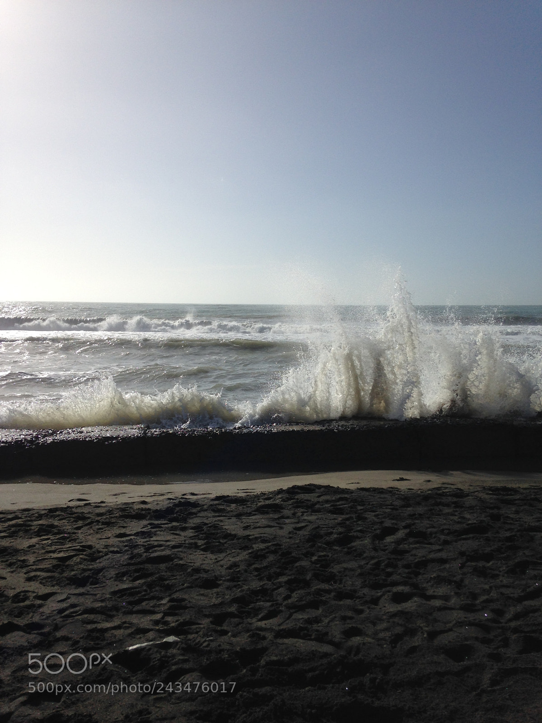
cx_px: 271
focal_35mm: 33
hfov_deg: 42.9
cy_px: 362
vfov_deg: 55.4
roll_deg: -1.3
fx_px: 689
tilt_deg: -6.4
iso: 50
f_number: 2.4
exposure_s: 1/5435
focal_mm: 4.12
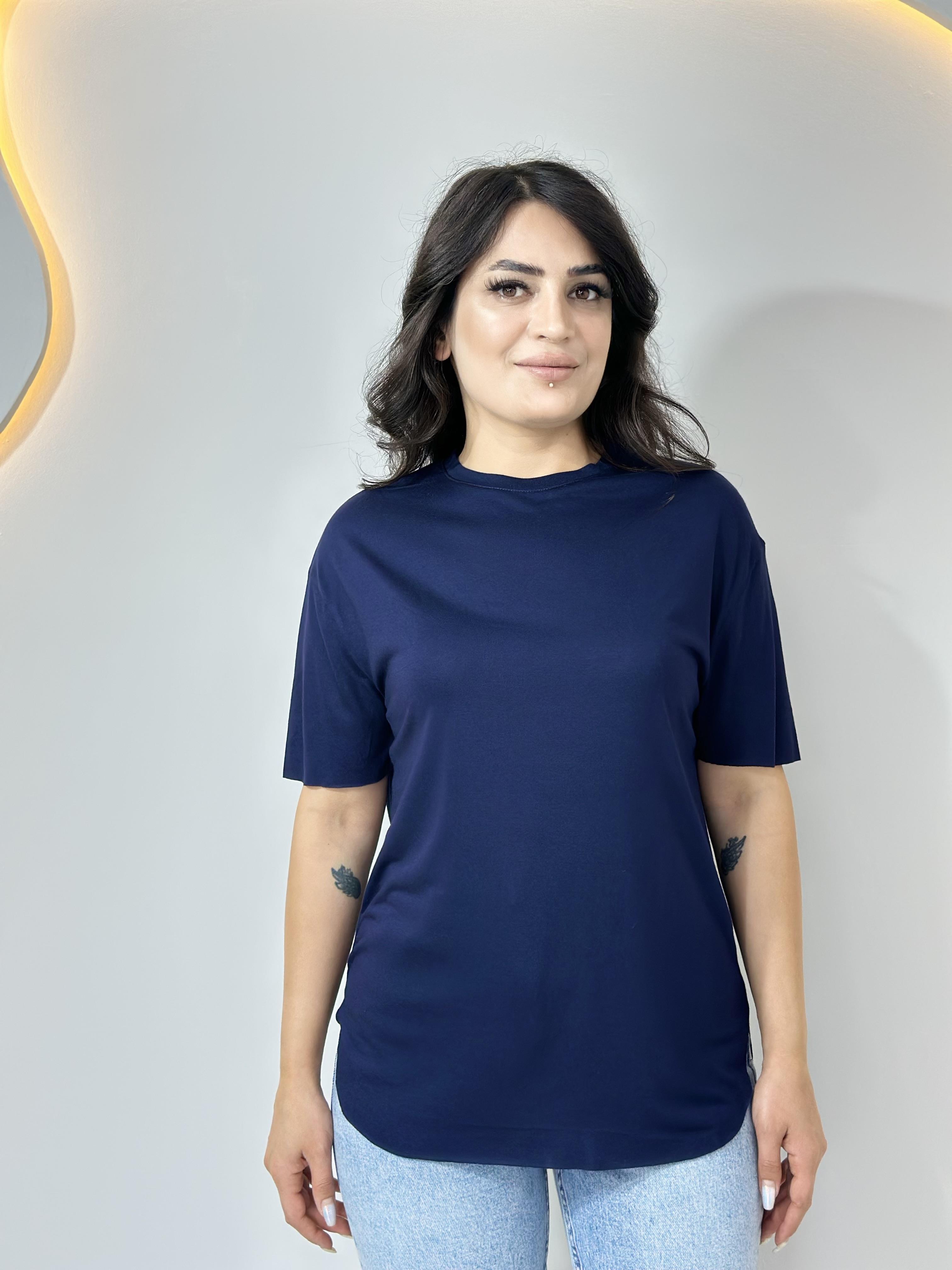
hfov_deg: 30.3
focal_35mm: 48
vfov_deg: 39.7
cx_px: 476
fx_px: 1760
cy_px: 635
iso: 64
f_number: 1.78
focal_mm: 6.86
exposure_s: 1/119
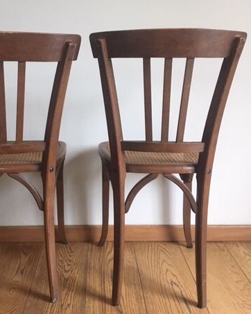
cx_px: 85
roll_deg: +0.4
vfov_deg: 45.7
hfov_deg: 37.0
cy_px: 133
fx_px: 372
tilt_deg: -11.2
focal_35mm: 40
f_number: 2.2
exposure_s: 1/25
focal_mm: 4.15
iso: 200
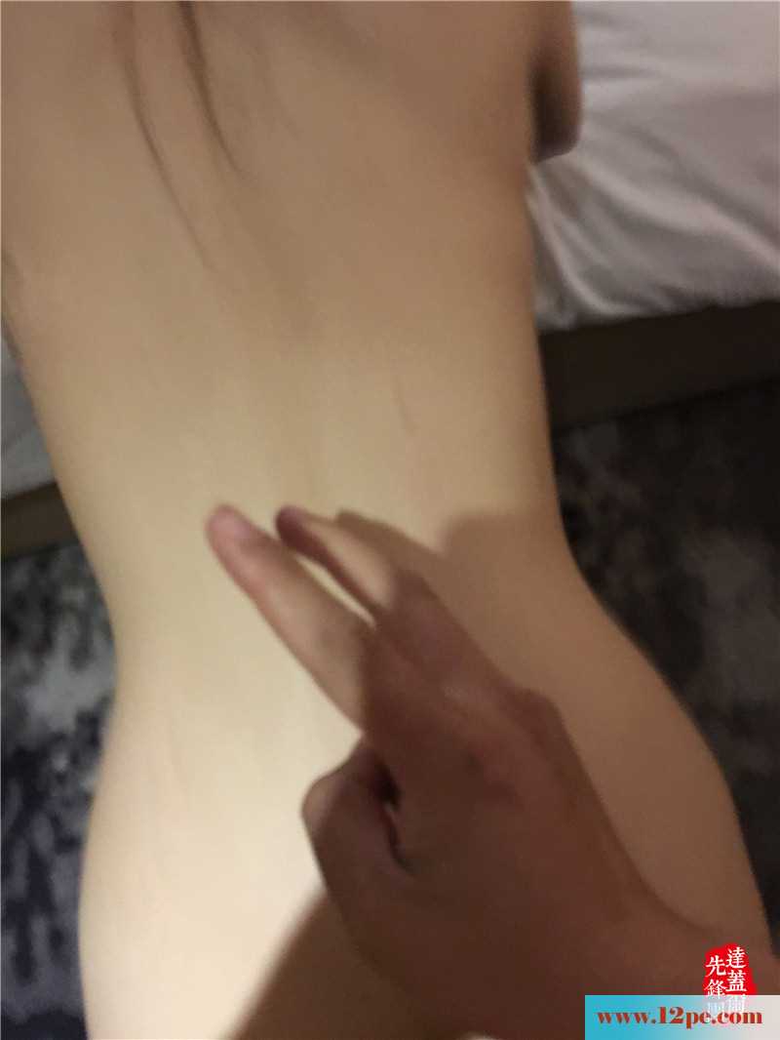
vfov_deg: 61.6
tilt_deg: -78.0
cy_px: 520
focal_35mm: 29
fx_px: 871
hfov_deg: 48.2
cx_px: 390
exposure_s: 1/17
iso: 400
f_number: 2.2
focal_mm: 4.15
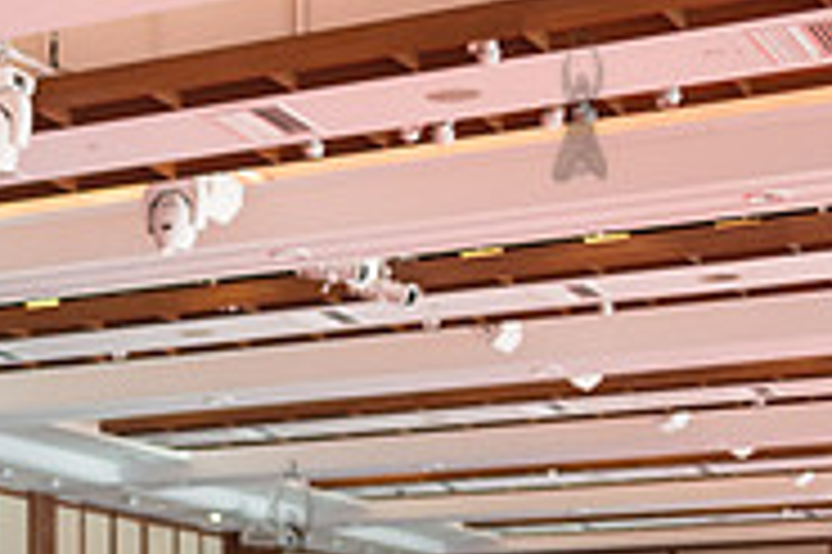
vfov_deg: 12.0
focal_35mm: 110
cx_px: -292
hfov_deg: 17.3
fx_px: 2540
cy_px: 754
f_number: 3.2
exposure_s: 1/400
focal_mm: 35
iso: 400
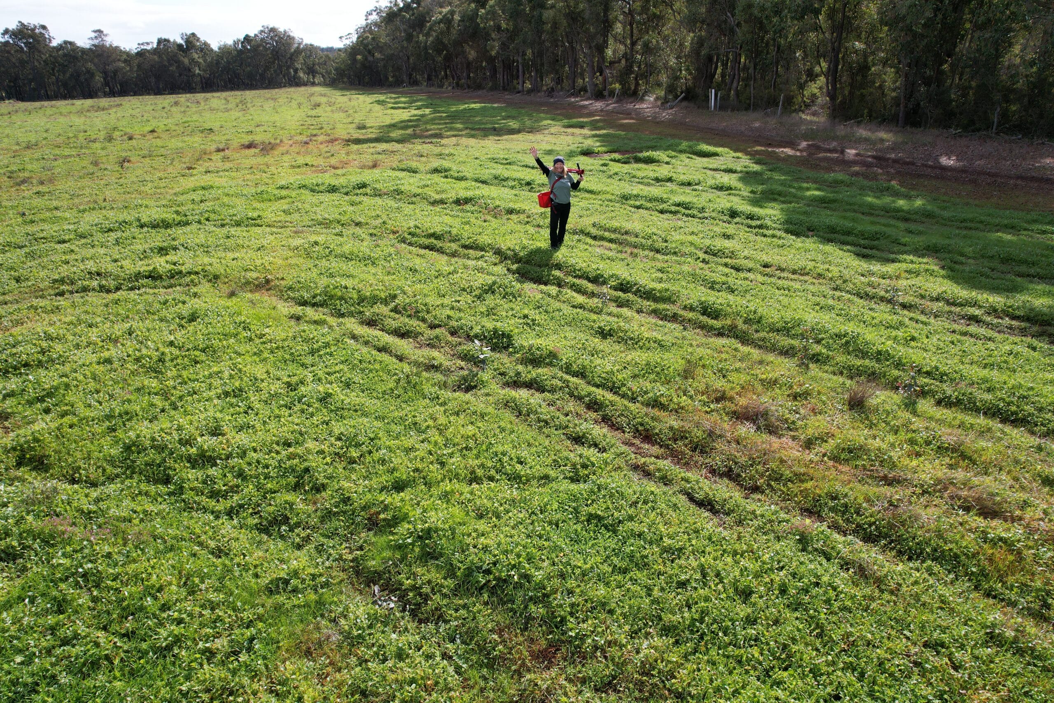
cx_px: 527
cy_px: 352
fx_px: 644
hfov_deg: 78.6
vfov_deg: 57.2
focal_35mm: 22
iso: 120
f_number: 2.8
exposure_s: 1/1000
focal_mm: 8.38
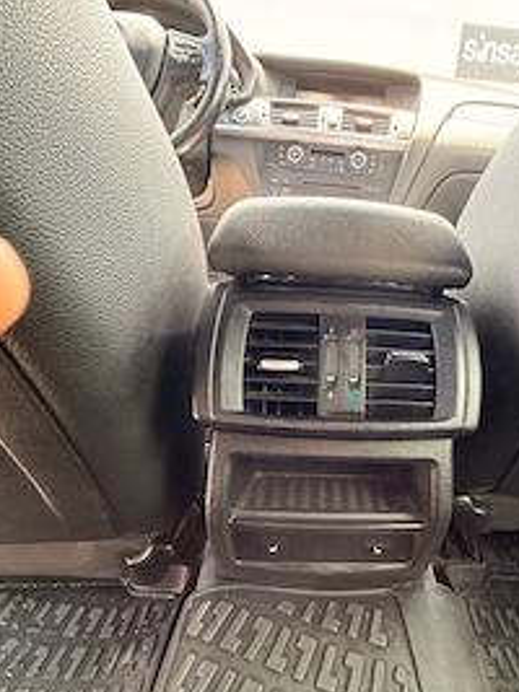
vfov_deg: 78.2
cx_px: 343
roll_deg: -4.4
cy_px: 412
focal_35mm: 21
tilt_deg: -27.8
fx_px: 420
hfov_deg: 62.0
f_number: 2.2
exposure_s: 1/60
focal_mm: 2.22
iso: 400
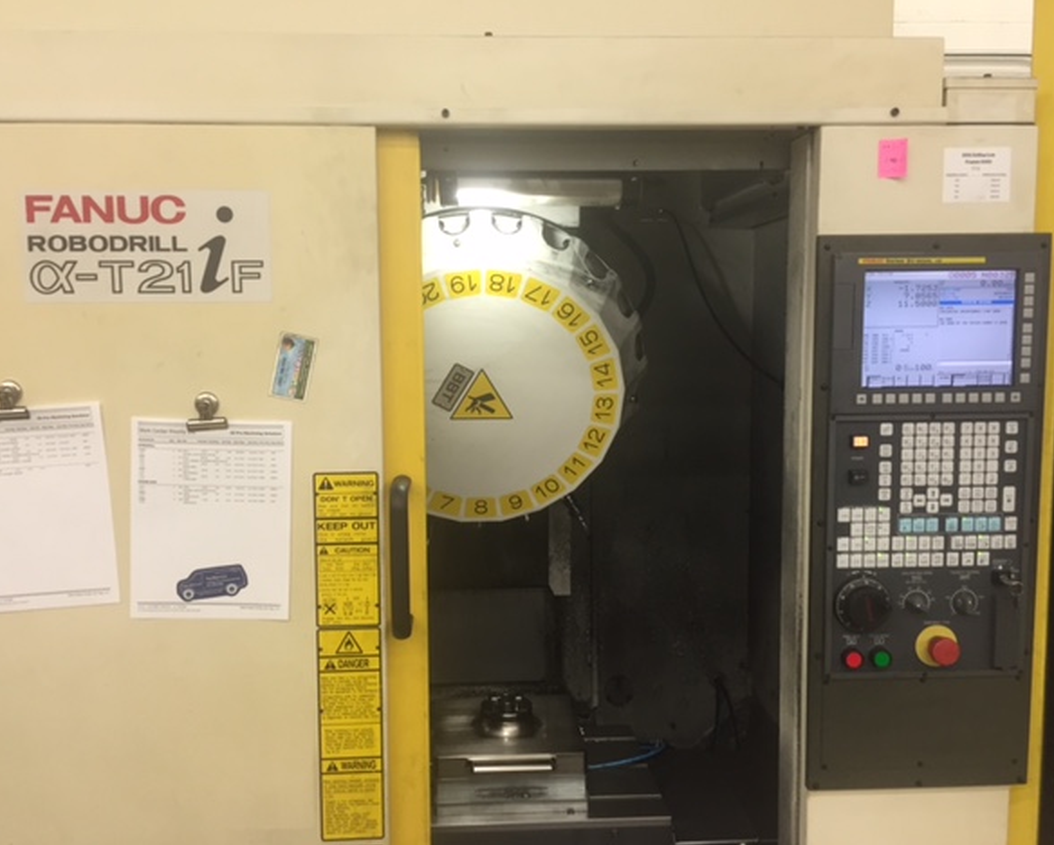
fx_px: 968
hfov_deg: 57.1
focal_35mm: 31
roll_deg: +0.9
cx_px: 504
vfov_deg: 47.2
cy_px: 426
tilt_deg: -6.4
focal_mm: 4.15
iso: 80
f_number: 2.2
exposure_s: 1/30
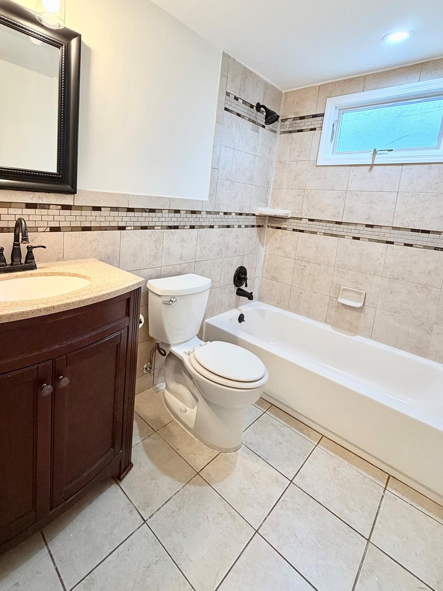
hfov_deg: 74.0
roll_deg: -4.4
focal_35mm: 17
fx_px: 290
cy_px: 243
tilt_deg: -8.5
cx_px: 178
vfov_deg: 90.1
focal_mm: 2.22
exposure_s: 1/120
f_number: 2.2
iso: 250
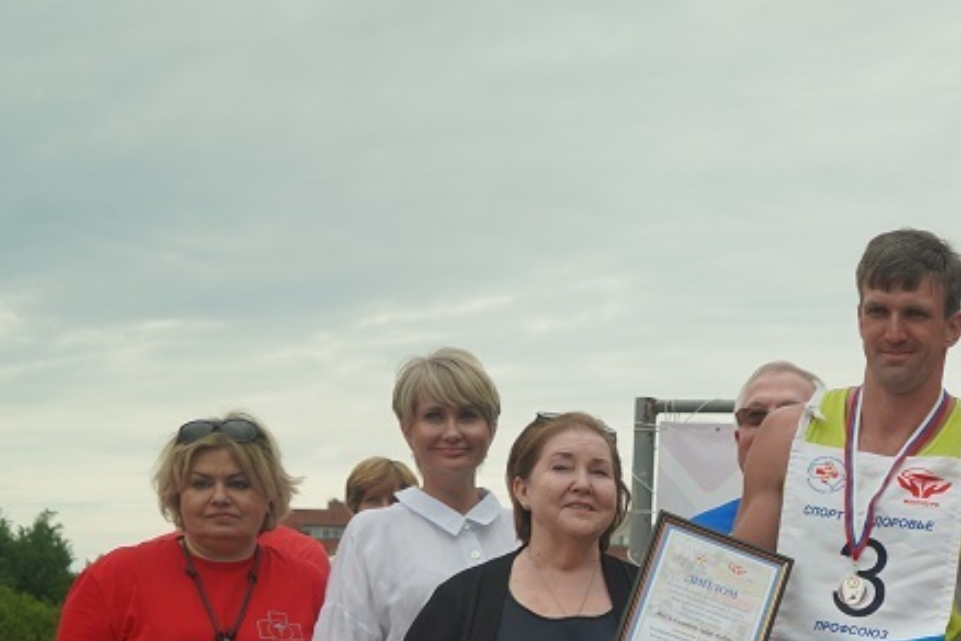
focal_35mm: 89
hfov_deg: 21.7
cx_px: 1040
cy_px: 652
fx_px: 2376
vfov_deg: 15.1
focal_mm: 39
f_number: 4.5
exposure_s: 1/160
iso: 125
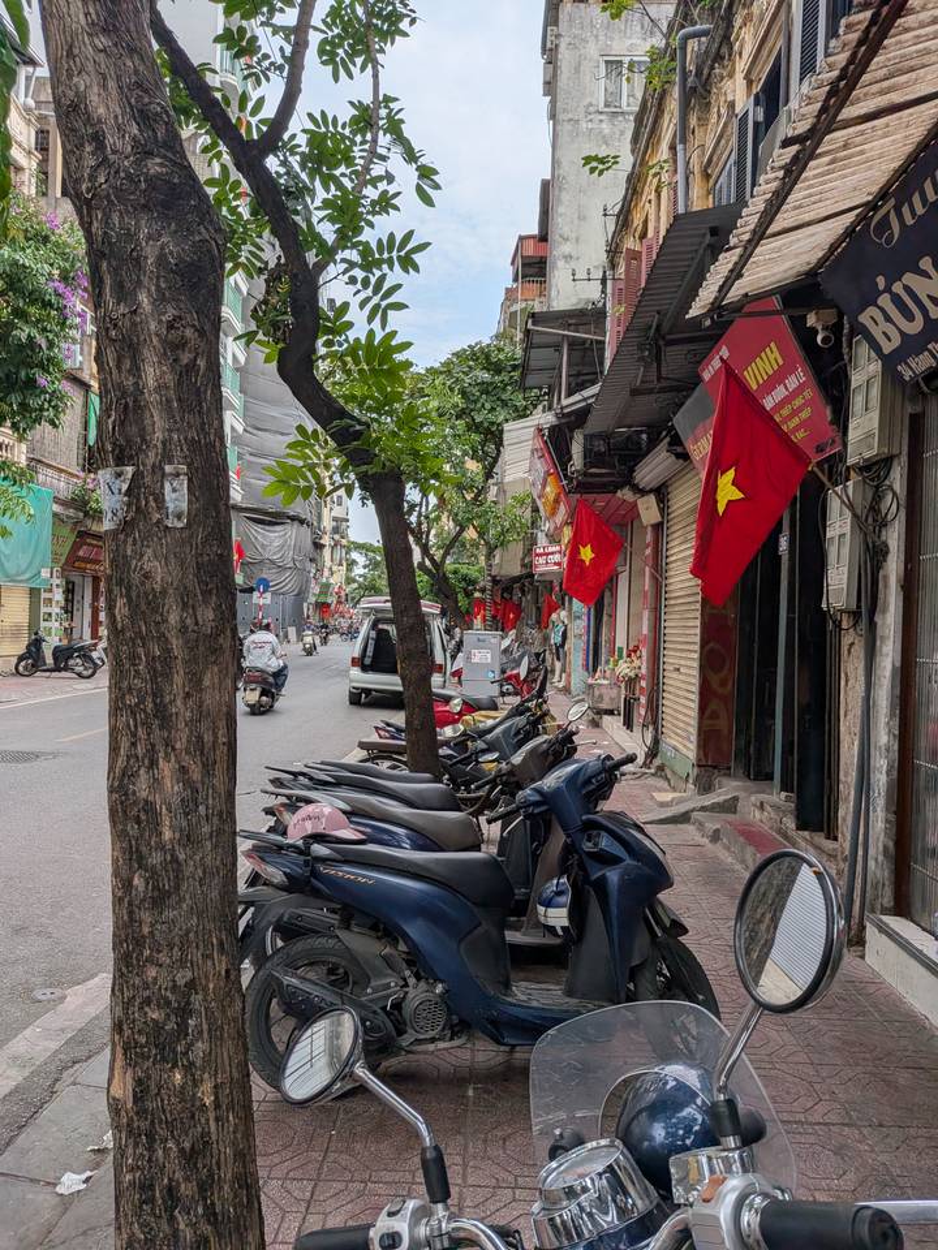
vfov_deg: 71.6
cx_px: 469
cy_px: 625
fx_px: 867
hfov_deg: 56.8
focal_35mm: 24
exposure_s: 1/732
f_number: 1.7
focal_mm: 4.53
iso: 26
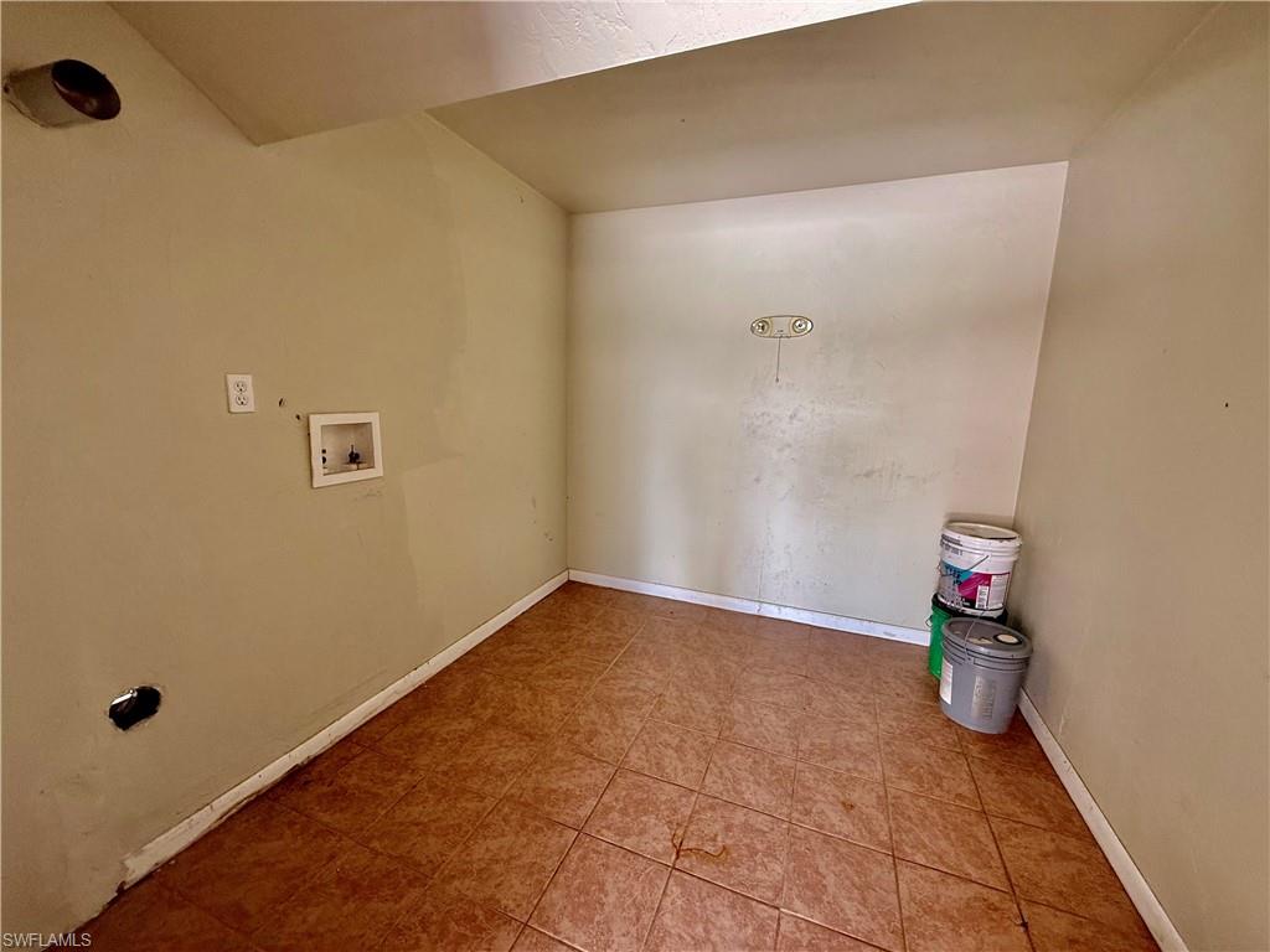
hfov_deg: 102.1
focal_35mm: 14
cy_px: 476
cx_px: 635
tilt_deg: -9.2
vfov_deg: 85.7
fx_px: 514
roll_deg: -1.8
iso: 200
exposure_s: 1/99
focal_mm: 2.22
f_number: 2.2
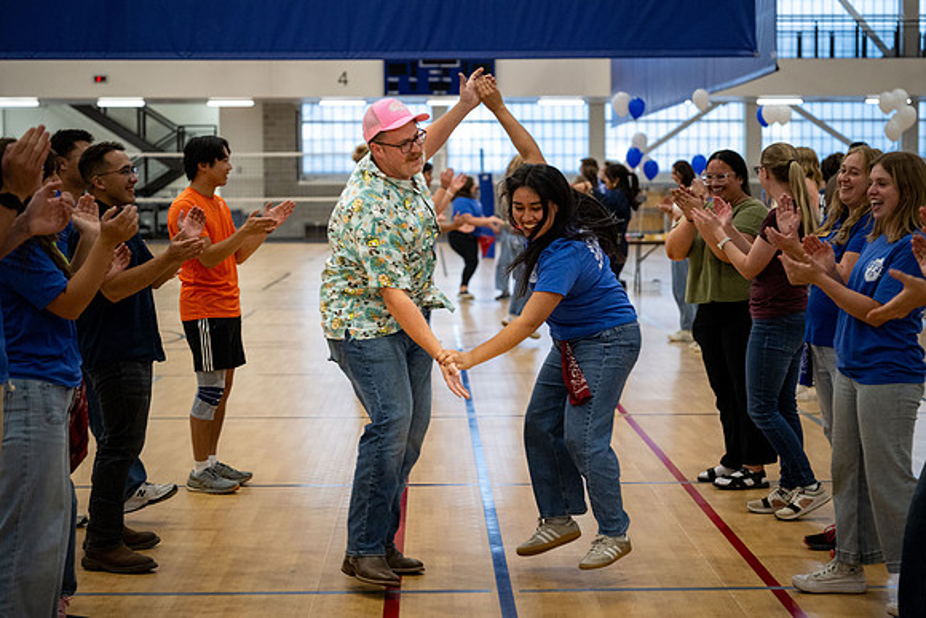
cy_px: 290
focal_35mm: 77
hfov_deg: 26.4
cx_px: 508
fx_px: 1975
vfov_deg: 17.8
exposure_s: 1/320
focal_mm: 70
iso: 2000
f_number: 2.8
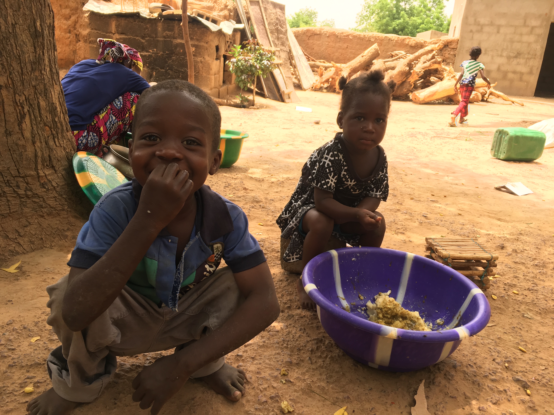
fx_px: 464
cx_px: 277
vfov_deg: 48.2
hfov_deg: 61.7
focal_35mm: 29
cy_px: 208
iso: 25
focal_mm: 4.15
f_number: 2.2
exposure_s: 1/240
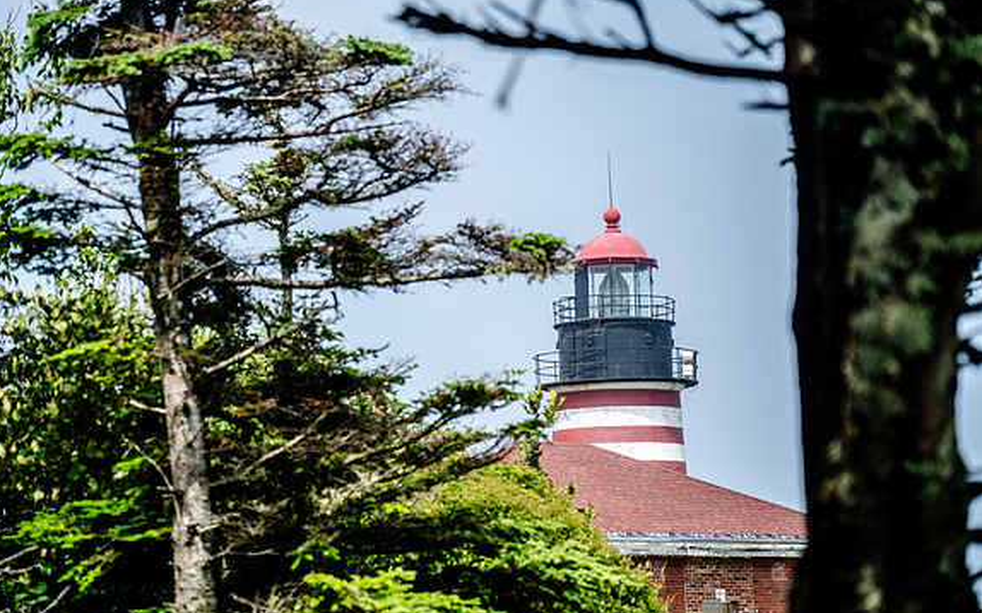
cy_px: 311
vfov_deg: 13.1
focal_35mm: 100
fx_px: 2675
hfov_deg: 20.8
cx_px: 488
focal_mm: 97
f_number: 4
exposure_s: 1/1600
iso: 160
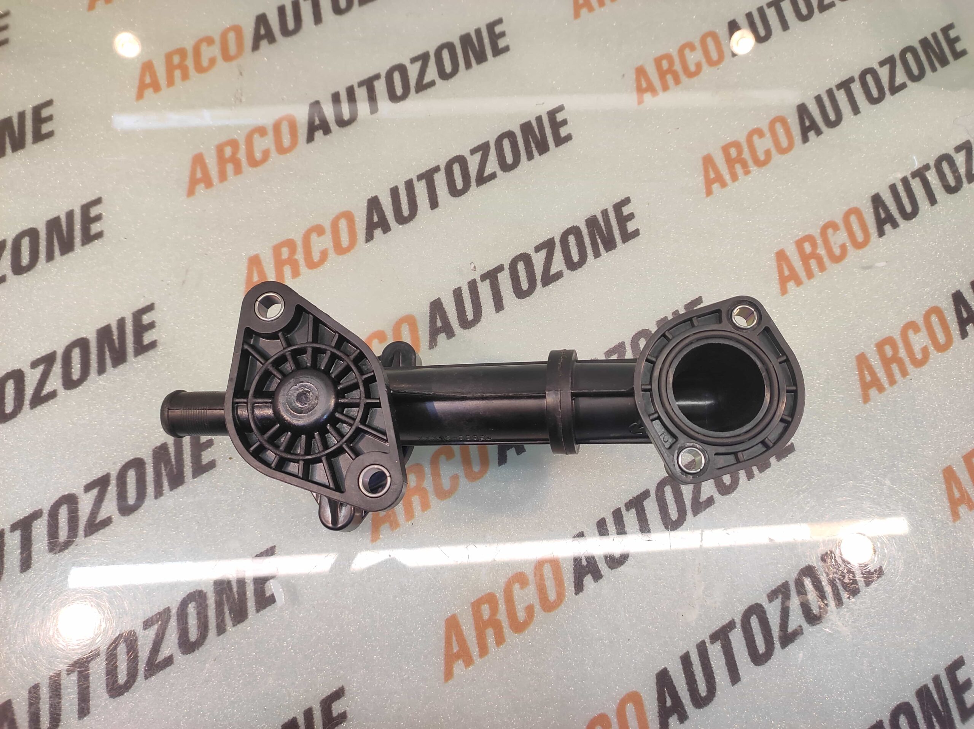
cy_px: 364
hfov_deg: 91.1
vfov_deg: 74.7
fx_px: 478
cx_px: 487
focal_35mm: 17
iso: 162
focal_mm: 4.74
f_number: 1.79
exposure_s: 1/33
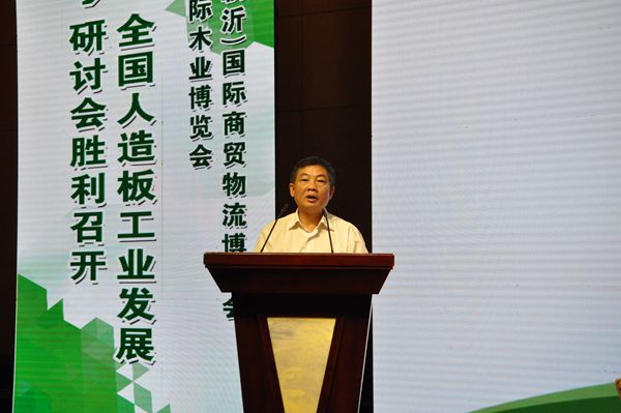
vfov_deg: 21.5
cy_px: 206
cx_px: 310
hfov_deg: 31.9
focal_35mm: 63
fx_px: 1086
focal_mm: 42
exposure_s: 1/250
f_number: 8
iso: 1250
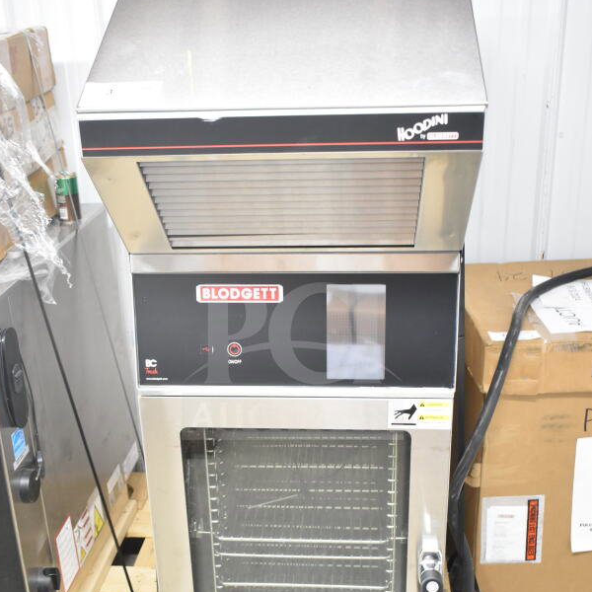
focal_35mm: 45
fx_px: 864
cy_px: 361
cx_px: 292
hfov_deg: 37.8
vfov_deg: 37.6
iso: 2000
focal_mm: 23
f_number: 3.8
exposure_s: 1/40
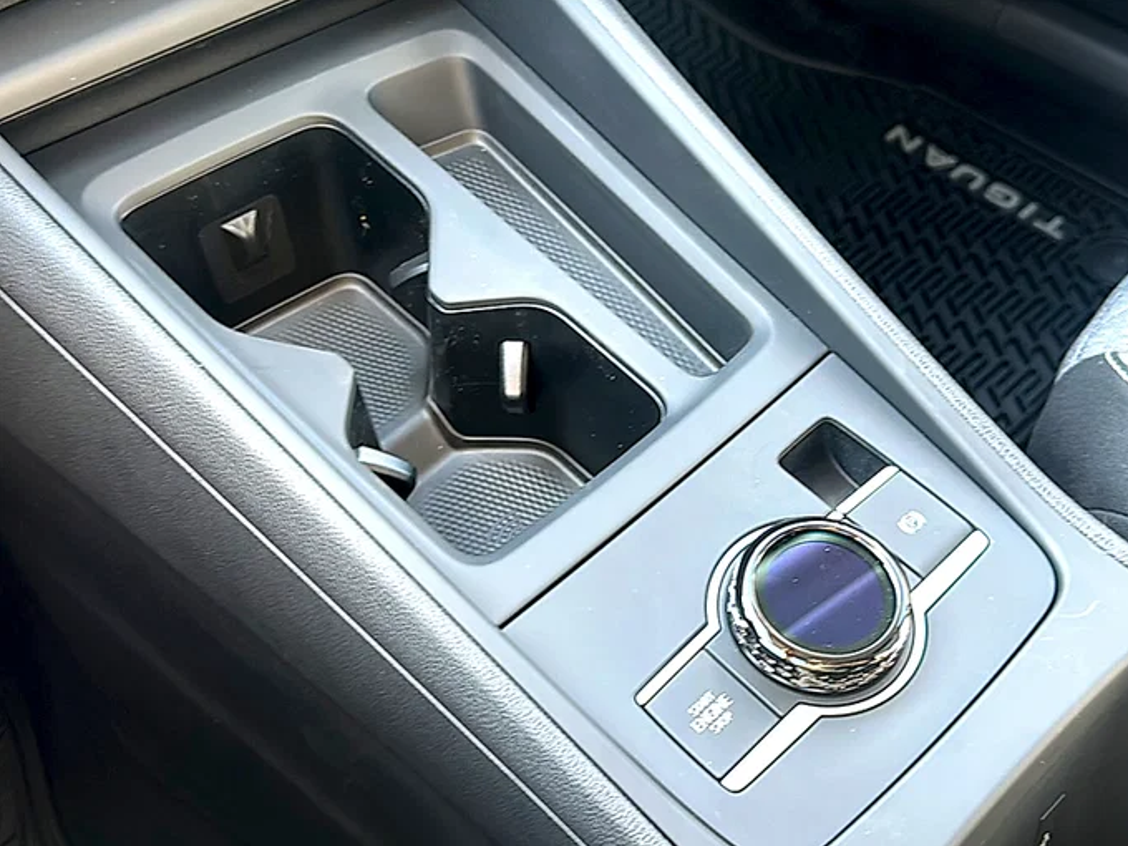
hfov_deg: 52.6
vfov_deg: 40.7
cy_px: 432
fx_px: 1141
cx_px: 579
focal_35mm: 35
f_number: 1.78
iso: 80
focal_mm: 6.86
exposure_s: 1/40
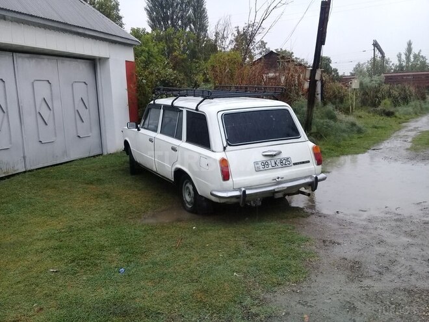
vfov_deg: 45.4
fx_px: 384
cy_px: 161
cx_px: 214
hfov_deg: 58.4
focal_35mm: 31
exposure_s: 1/212
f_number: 2.2
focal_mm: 3.3
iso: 50
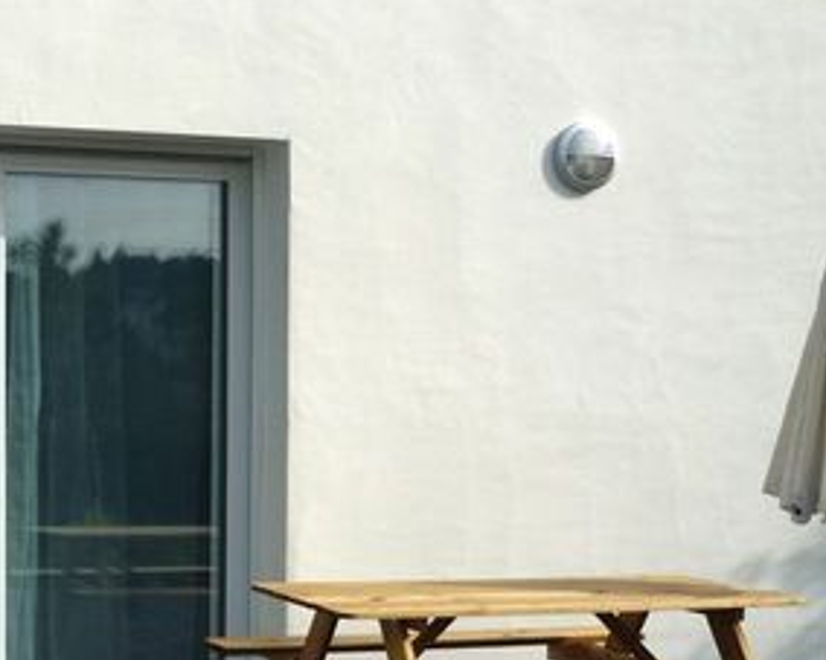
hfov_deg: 27.1
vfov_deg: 22.3
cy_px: 500
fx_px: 1662
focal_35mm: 68
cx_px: 119
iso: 80
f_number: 8
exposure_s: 1/250
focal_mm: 5.5
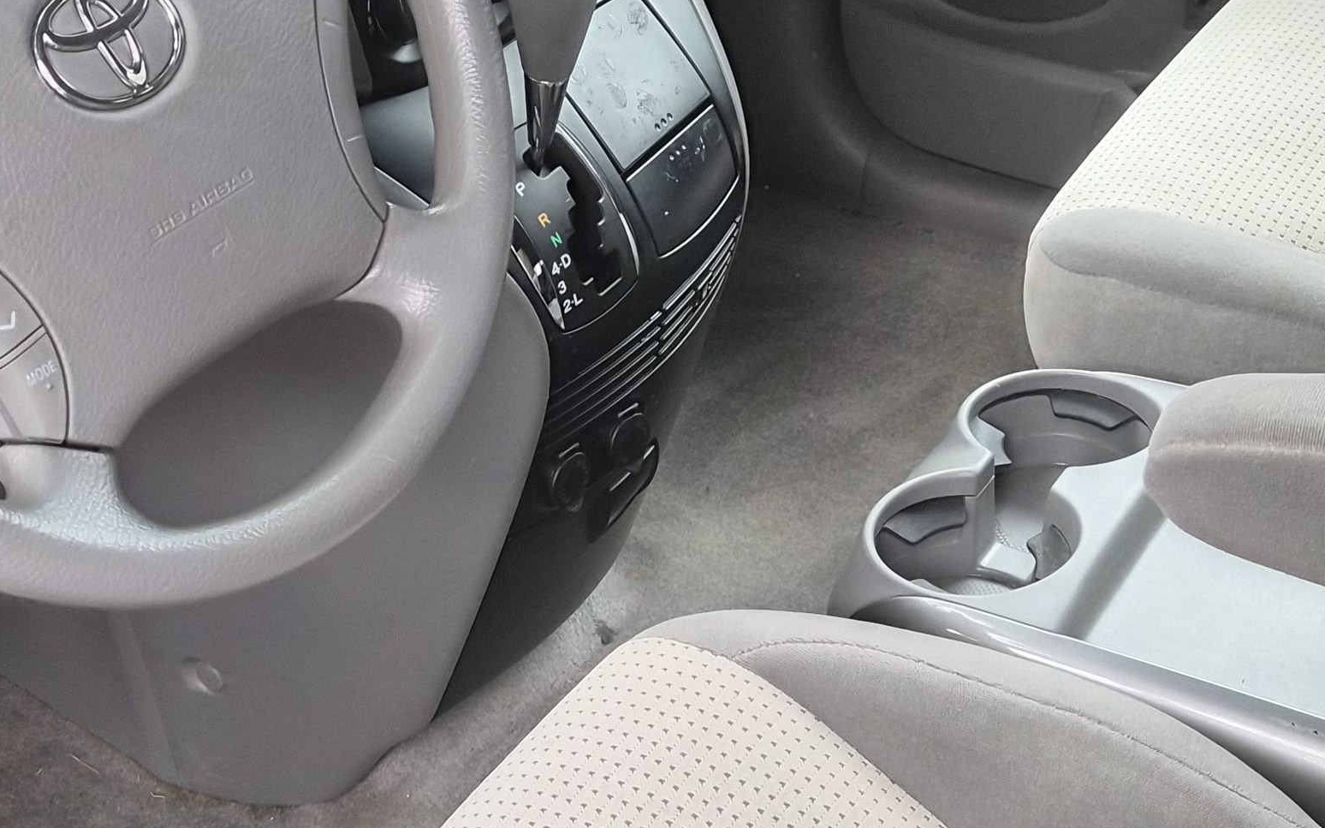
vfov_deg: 20.5
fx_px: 2275
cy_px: 582
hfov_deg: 32.5
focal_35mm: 63
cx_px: 606
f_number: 1.8
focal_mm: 5.4
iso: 100
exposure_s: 1/180
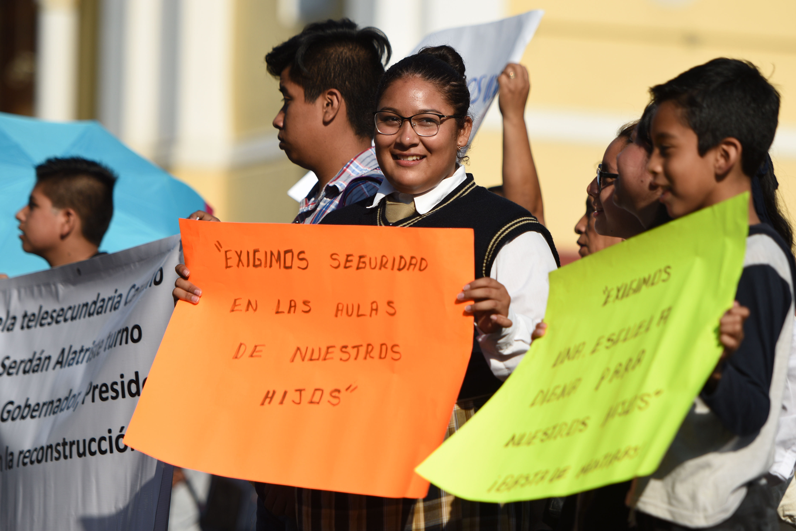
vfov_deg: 6.5
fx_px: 4644
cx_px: 398
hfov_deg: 9.8
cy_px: 266
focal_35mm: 210
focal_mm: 140
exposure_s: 1/2500
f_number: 3.2
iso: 100
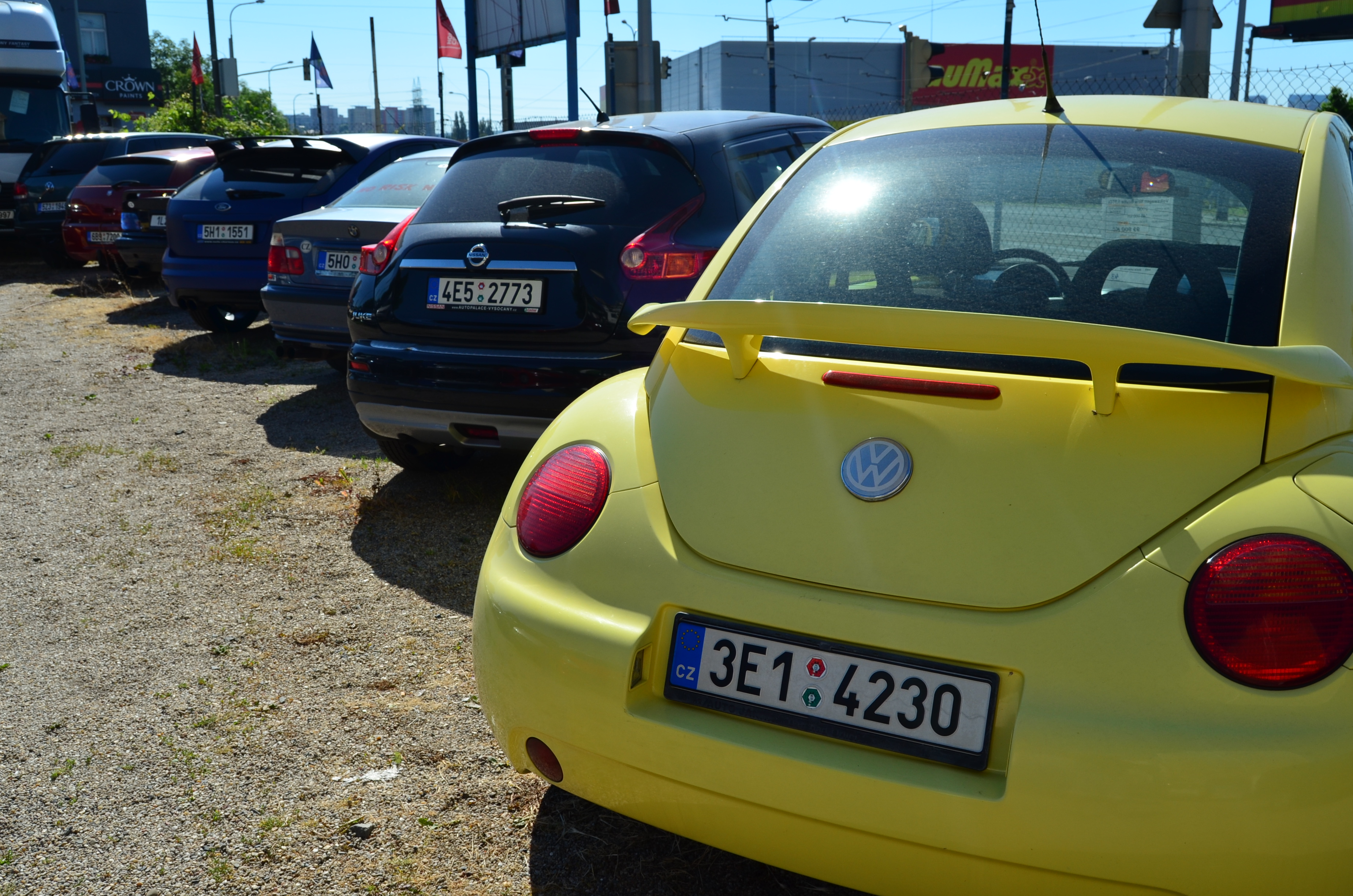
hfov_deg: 55.2
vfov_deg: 38.2
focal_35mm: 34
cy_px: 448
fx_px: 1294
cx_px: 676
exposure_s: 1/400
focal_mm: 23
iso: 125
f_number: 9
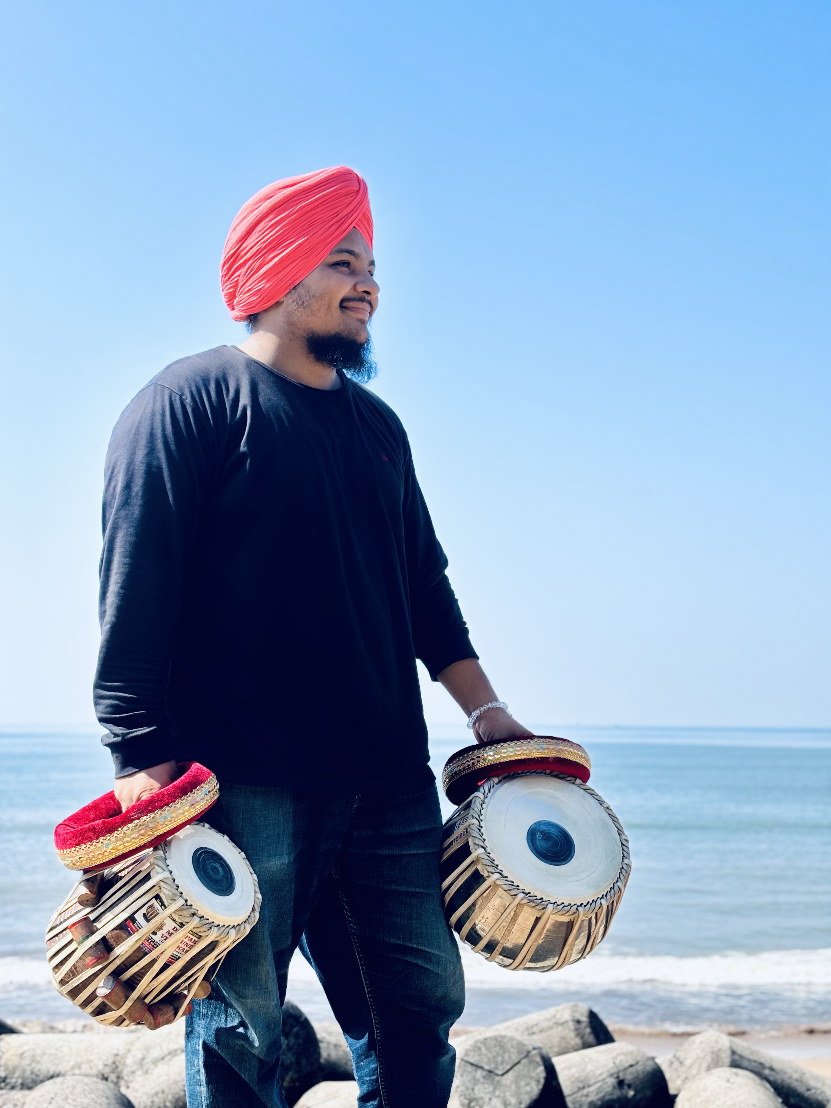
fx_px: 1664
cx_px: 416
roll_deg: -1.0
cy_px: 554
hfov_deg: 28.0
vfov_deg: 36.8
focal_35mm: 52
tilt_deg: +5.5
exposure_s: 1/2242
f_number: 1.6
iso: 40
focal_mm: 5.96
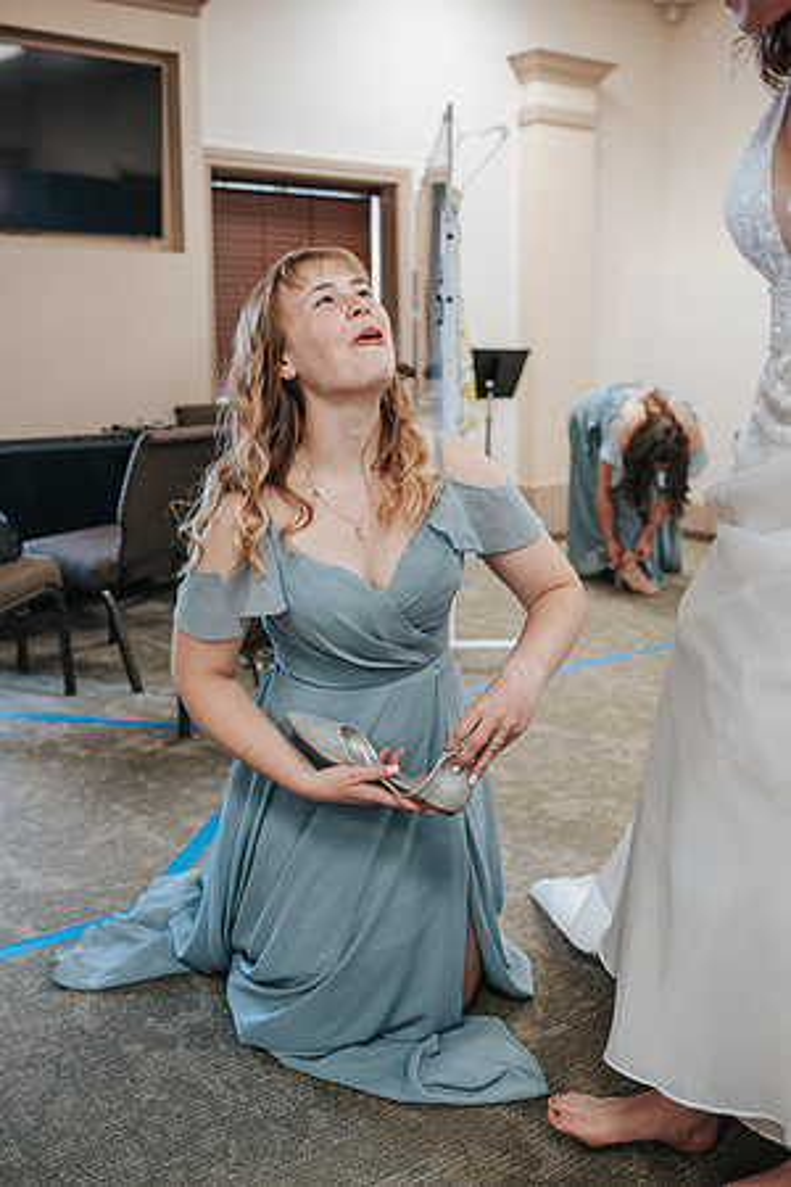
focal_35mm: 35
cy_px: 594
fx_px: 1153
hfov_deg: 37.9
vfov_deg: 54.4
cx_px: 396
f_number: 2.8
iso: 720
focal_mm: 35
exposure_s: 1/125
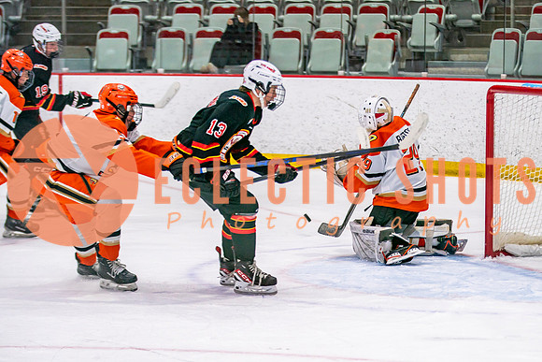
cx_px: 357
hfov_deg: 12.9
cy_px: 282
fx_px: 2393
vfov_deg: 8.6
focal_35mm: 159
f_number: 2.8
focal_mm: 102
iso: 500
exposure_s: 1/640
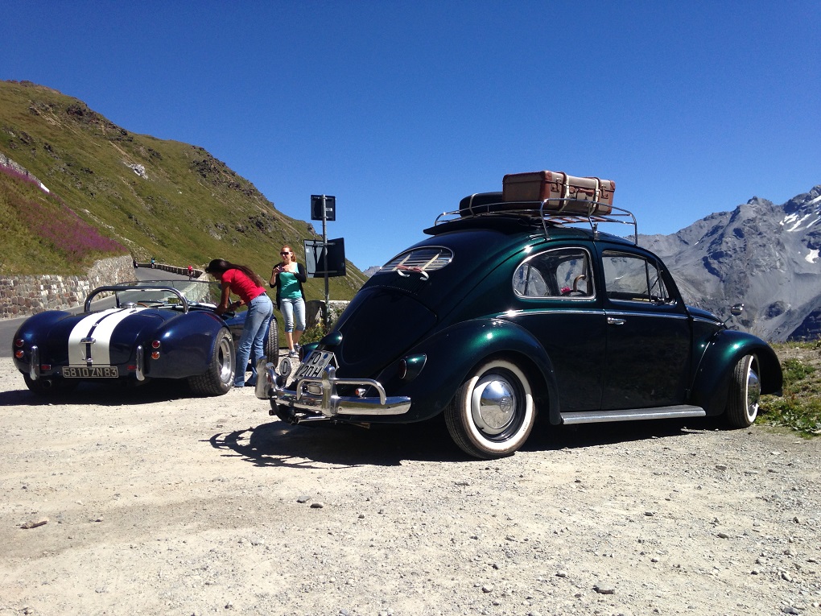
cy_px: 308
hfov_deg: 55.4
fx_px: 783
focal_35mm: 33
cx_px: 410
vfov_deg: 42.9
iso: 50
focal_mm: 4.13
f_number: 2.4
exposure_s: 1/1590
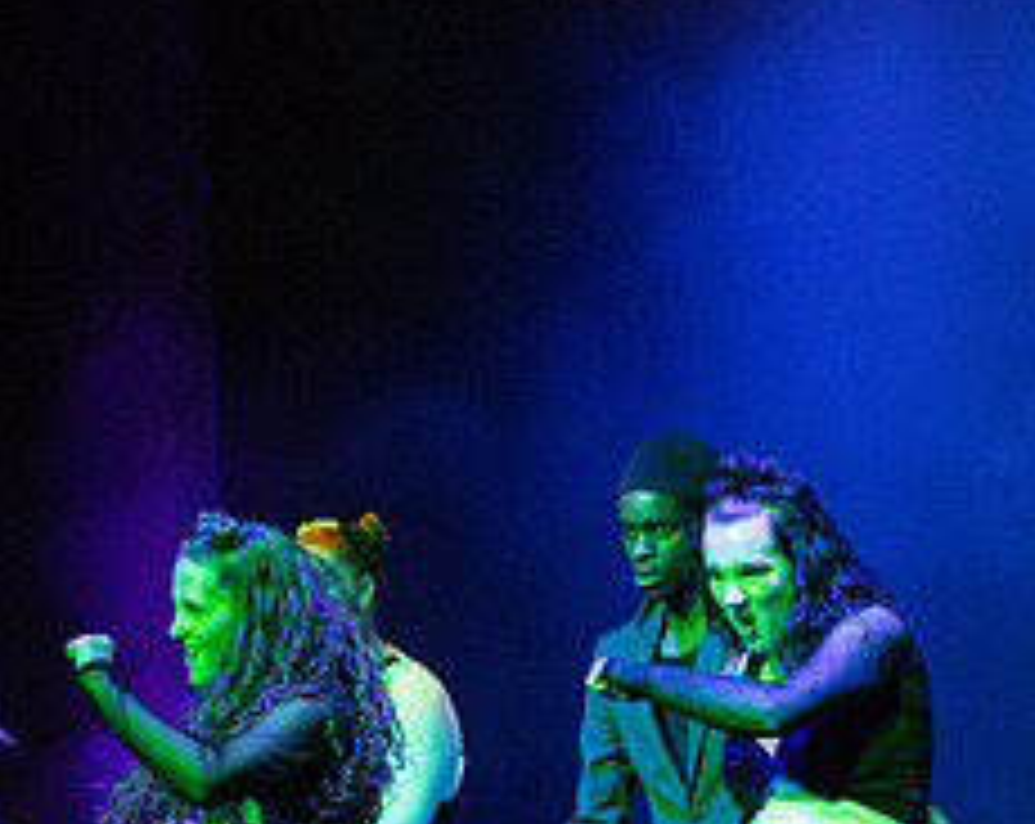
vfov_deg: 7.8
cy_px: 892
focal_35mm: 196
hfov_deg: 9.9
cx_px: 792
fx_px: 5991
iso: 1250
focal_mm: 70
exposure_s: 1/250
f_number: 4
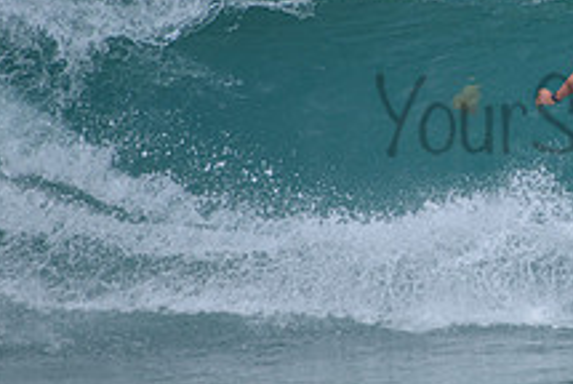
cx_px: 650
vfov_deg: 1.0
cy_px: 92
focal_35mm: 1346
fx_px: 21453
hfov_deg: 1.5
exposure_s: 1/2000
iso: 360
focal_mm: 500
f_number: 5.6
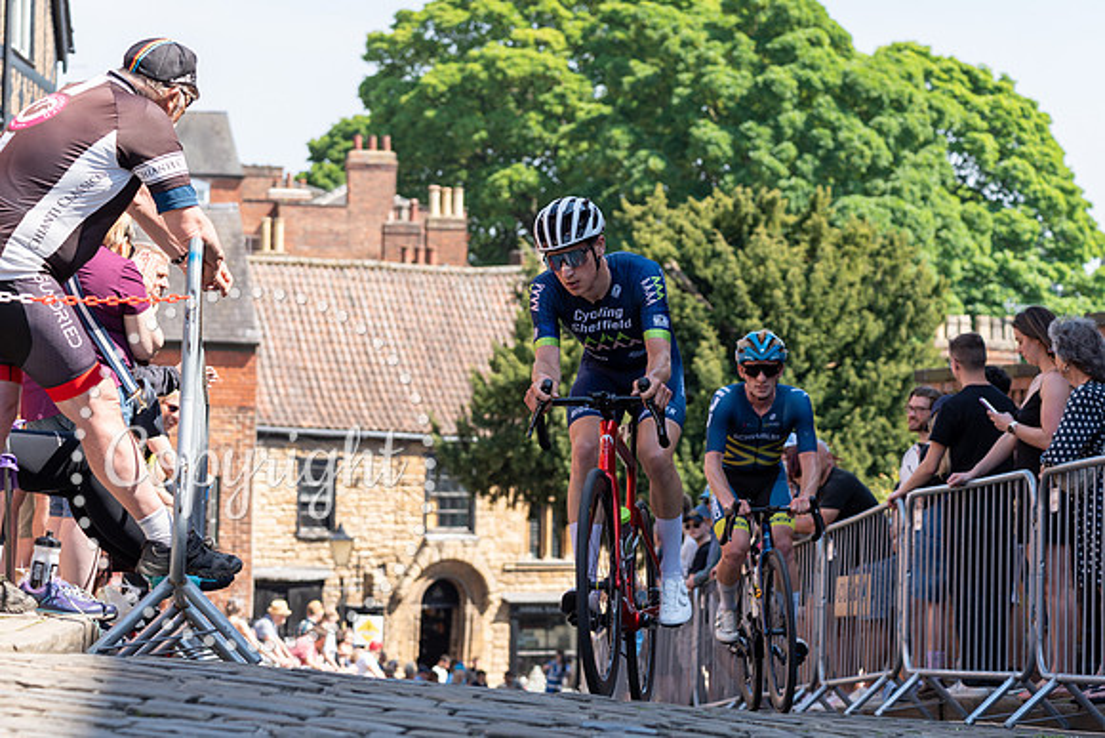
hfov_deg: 20.5
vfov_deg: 13.7
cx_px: 496
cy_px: 289
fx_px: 3058
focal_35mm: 100
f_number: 4
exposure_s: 1/800
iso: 160
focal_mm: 75
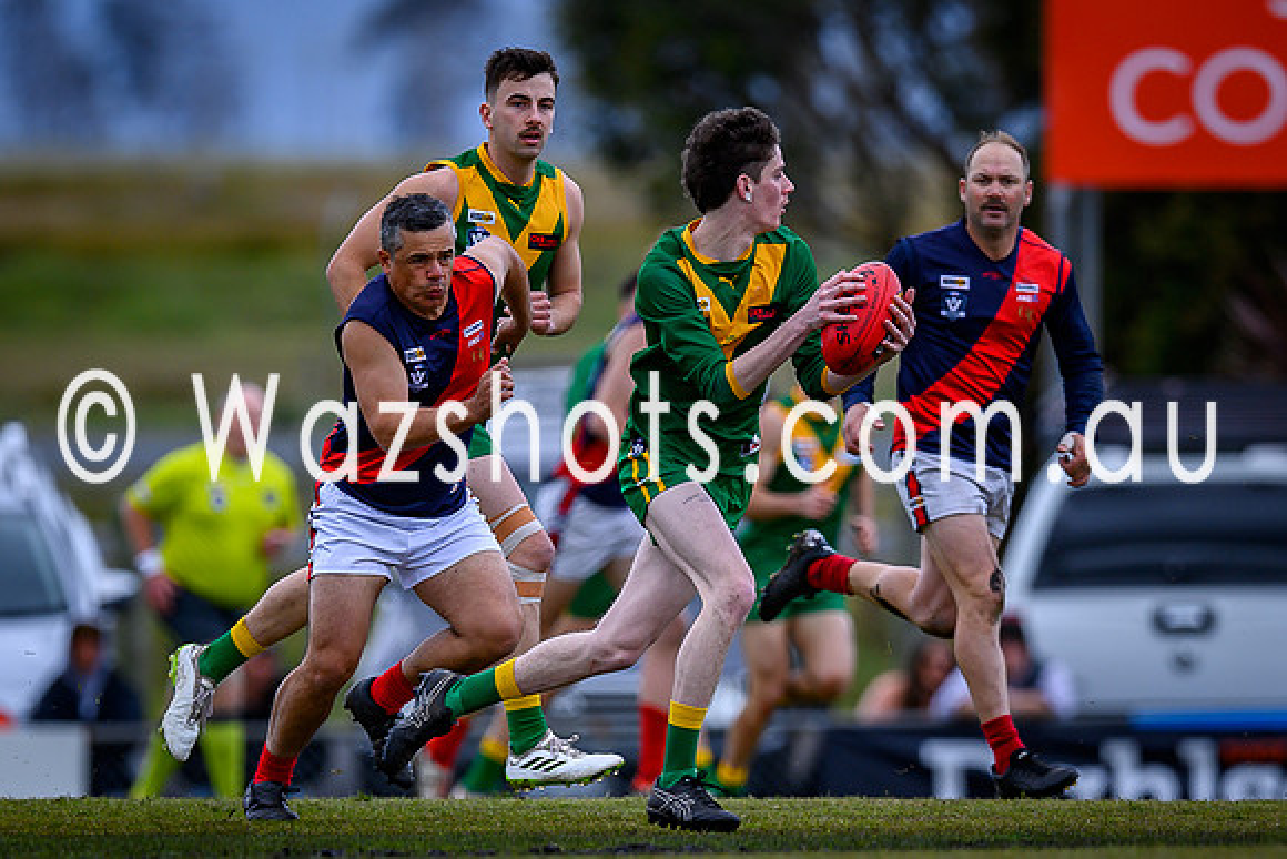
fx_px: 37959
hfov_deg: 1.9
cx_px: 760
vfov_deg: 1.3
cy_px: 670
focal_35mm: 1062
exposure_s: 1/1250
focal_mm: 500
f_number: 4
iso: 220
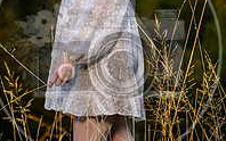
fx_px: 998
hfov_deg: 12.9
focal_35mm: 162
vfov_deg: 8.1
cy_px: 51
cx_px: 105
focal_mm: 70
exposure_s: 1/160
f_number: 2.8
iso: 1250
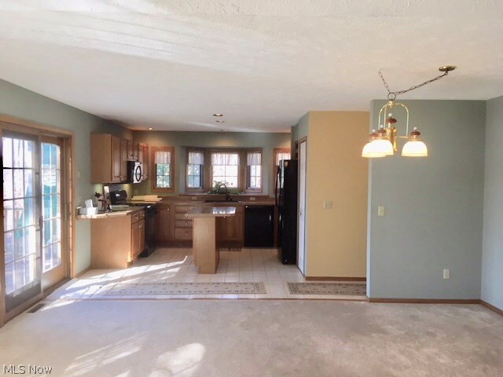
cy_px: 188
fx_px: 421
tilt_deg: -2.5
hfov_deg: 61.7
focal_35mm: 29
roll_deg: -0.4
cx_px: 252
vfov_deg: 48.2
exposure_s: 1/40
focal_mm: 4.15
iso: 32
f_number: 2.2
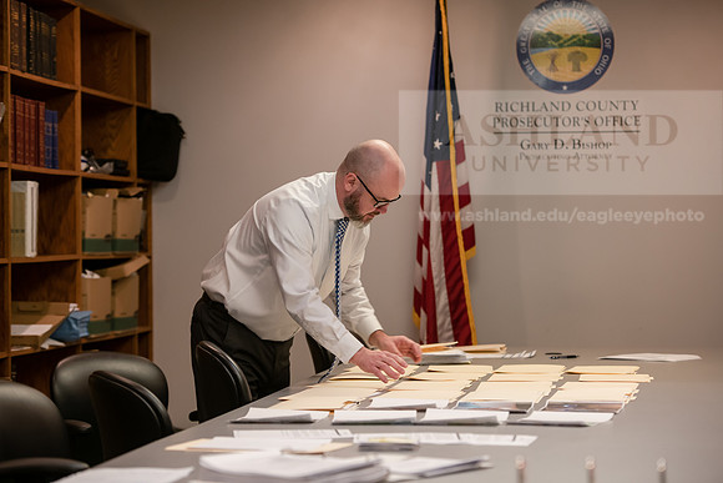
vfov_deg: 13.4
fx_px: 2049
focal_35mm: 102
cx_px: 362
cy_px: 242
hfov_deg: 20.0
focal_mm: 102
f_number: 4
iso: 500
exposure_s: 1/125
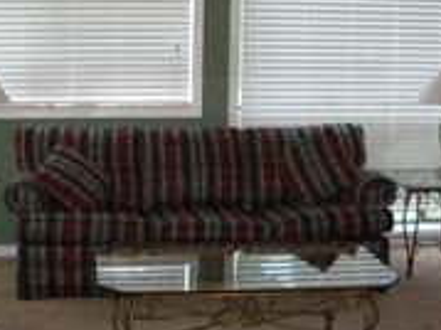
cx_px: 202
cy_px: 167
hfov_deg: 27.0
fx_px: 917
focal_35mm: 72
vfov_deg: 20.4
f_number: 3.8
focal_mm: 5.9
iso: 400
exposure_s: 1/30
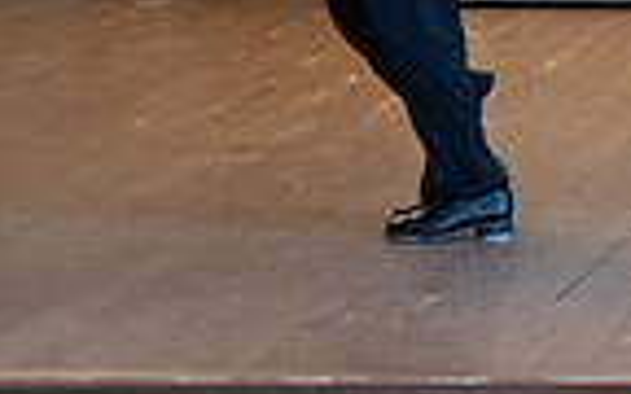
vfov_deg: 4.6
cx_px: 1206
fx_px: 4901
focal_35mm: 285
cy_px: -299
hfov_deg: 7.1
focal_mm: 59
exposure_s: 1/200
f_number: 2.8
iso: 1600
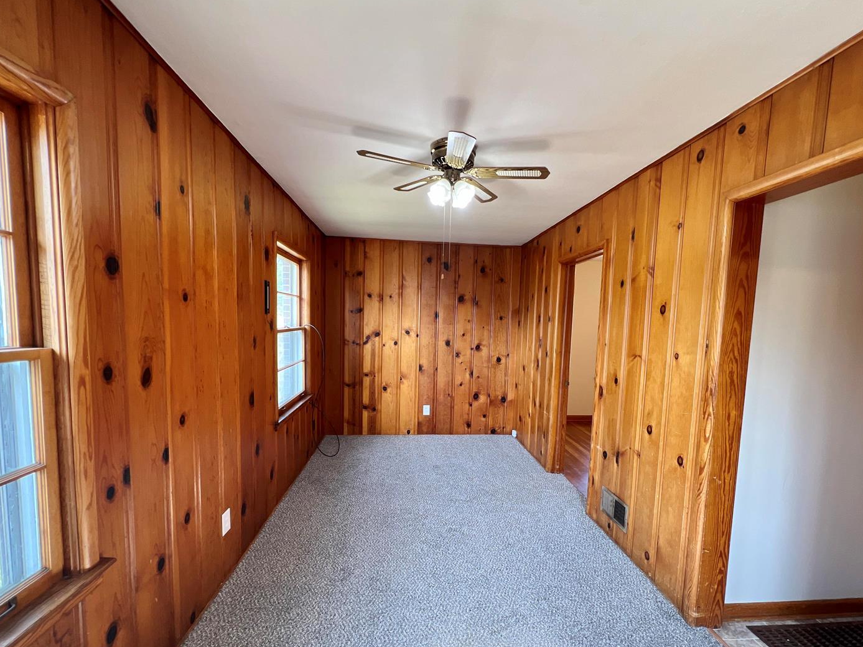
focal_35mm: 15
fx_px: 374
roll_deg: -2.4
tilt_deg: -5.0
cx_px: 448
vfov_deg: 81.4
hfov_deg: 98.1
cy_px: 360
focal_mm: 1.57
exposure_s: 1/32
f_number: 1.8
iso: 64
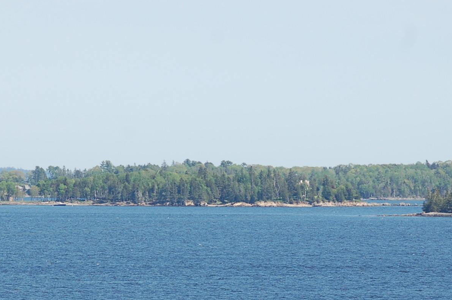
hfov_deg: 5.4
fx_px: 4825
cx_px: 197
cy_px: 251
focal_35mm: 385
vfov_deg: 3.6
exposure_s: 1/640
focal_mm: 135
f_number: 6.3
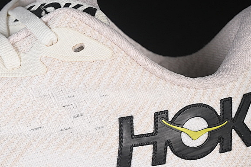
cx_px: 34
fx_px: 976
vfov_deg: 9.8
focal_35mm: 140
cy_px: 146
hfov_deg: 14.5
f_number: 7.1
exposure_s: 1/80
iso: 160
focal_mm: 50
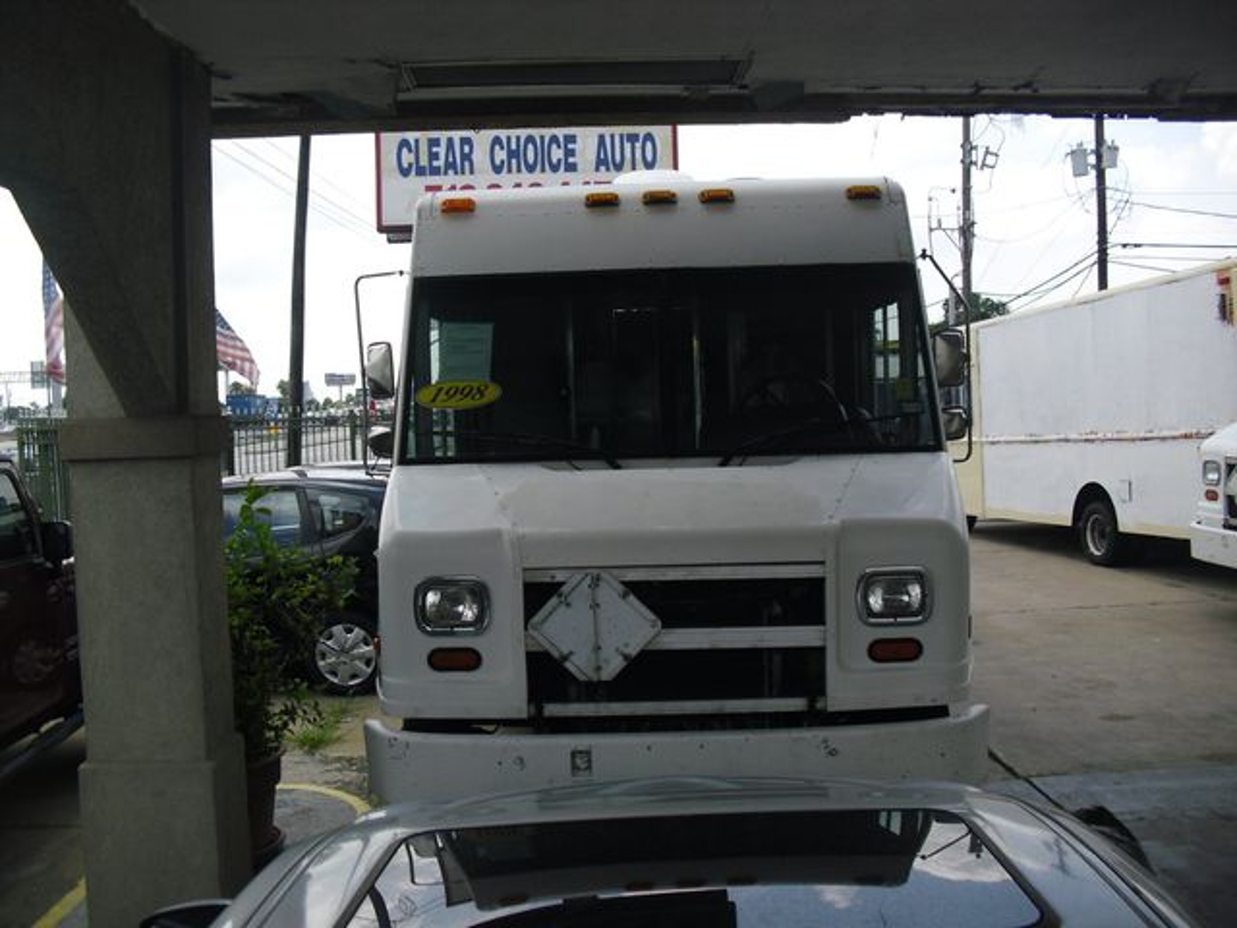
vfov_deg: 39.7
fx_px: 1286
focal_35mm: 36
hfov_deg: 51.4
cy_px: 464
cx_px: 618
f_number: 7.8
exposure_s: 1/125
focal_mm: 6.3
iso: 100
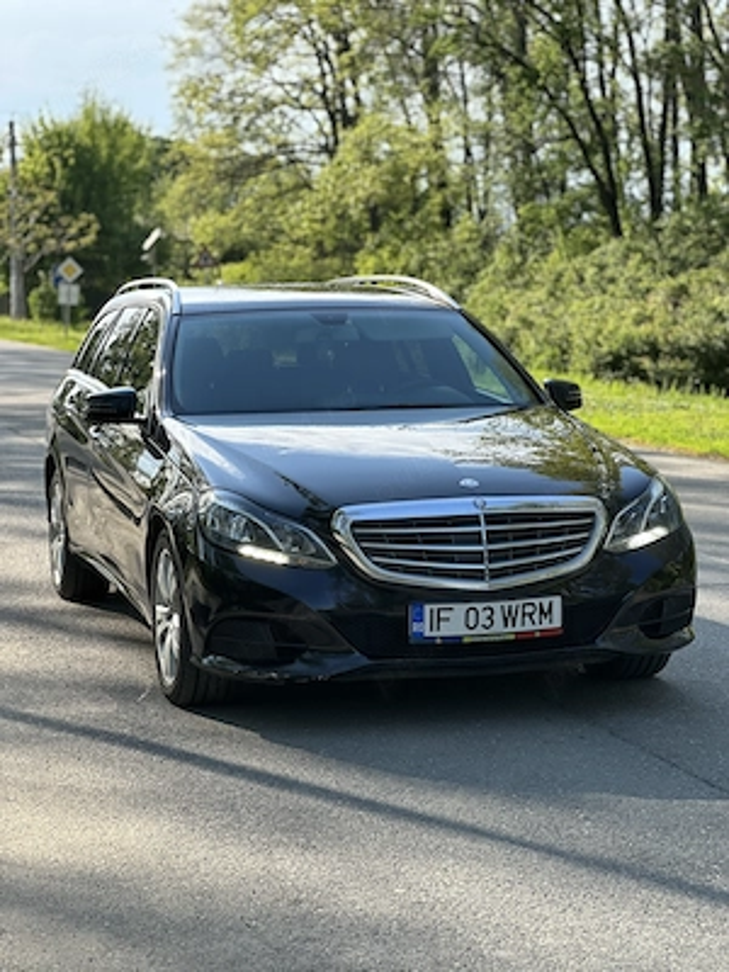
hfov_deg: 19.1
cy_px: 486
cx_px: 364
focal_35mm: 77
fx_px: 2162
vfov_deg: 25.3
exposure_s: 1/126
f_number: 2.8
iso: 40
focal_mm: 9
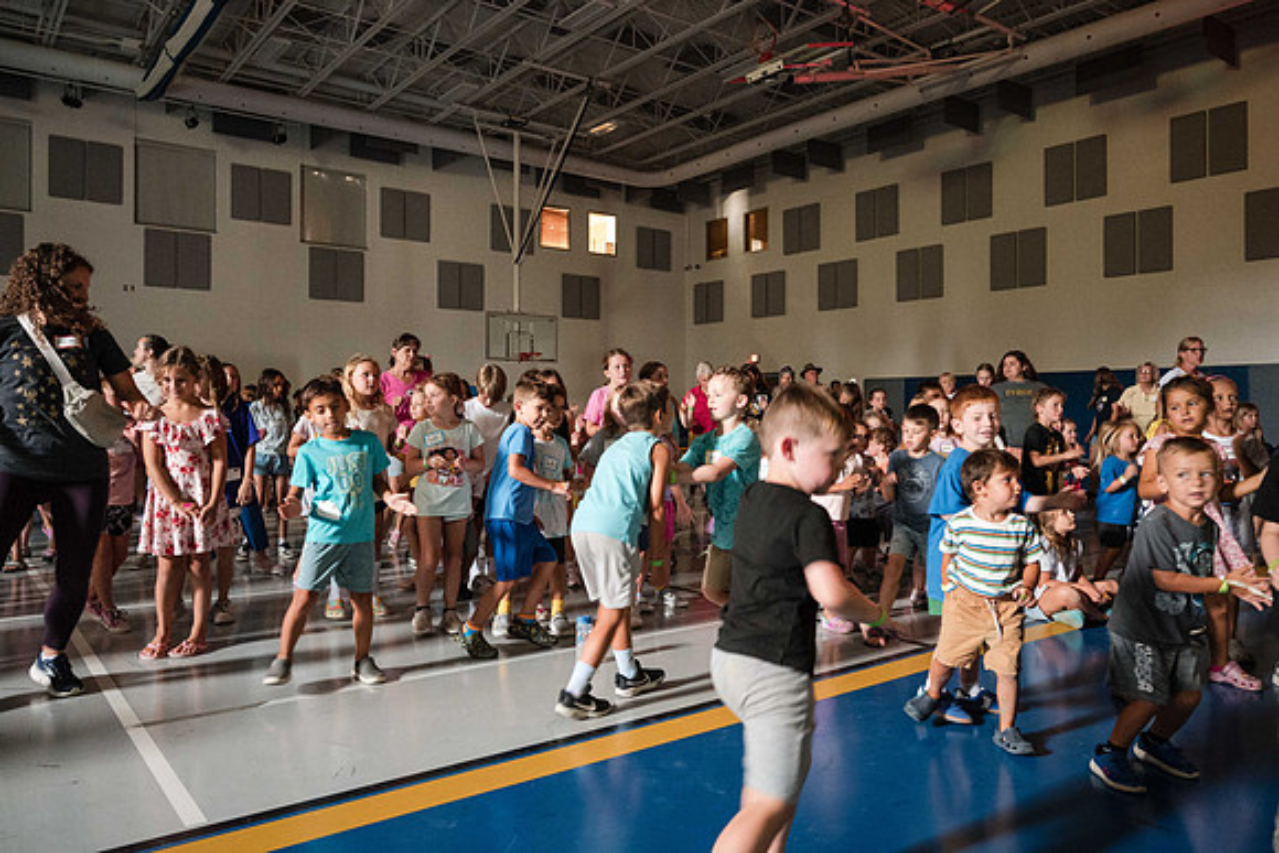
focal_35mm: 25
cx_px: 636
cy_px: 414
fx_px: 885
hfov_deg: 71.7
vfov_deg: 51.5
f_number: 4
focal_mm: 23.5
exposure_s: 1/60
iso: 9000
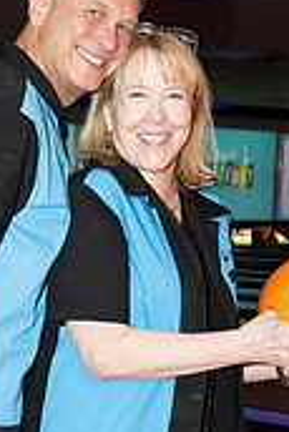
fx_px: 1226
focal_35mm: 102
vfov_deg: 19.7
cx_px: 73
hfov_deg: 13.4
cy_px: 369
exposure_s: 1/60
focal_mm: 39
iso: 1600
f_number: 5.6
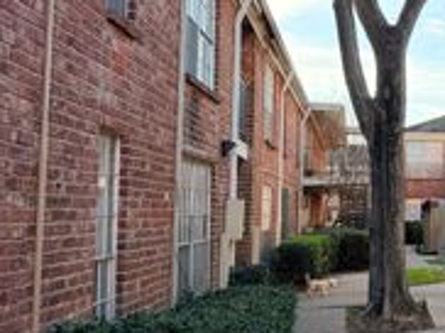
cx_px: 589
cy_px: 138
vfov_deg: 22.2
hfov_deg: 25.2
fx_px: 847
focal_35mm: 66
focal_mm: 6.76
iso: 80
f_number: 1.78
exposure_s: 1/878
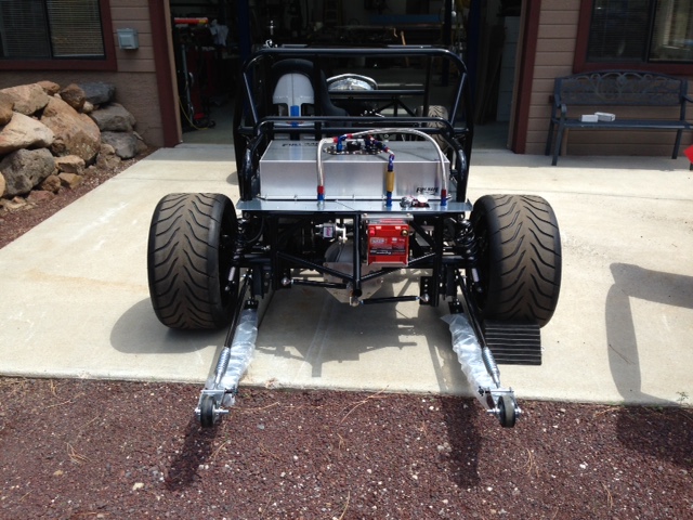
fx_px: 661
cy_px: 260
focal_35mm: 33
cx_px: 346
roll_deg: +1.2
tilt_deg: -20.0
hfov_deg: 55.4
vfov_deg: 42.9
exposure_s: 1/733
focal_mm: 4.12
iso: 50
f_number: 2.4
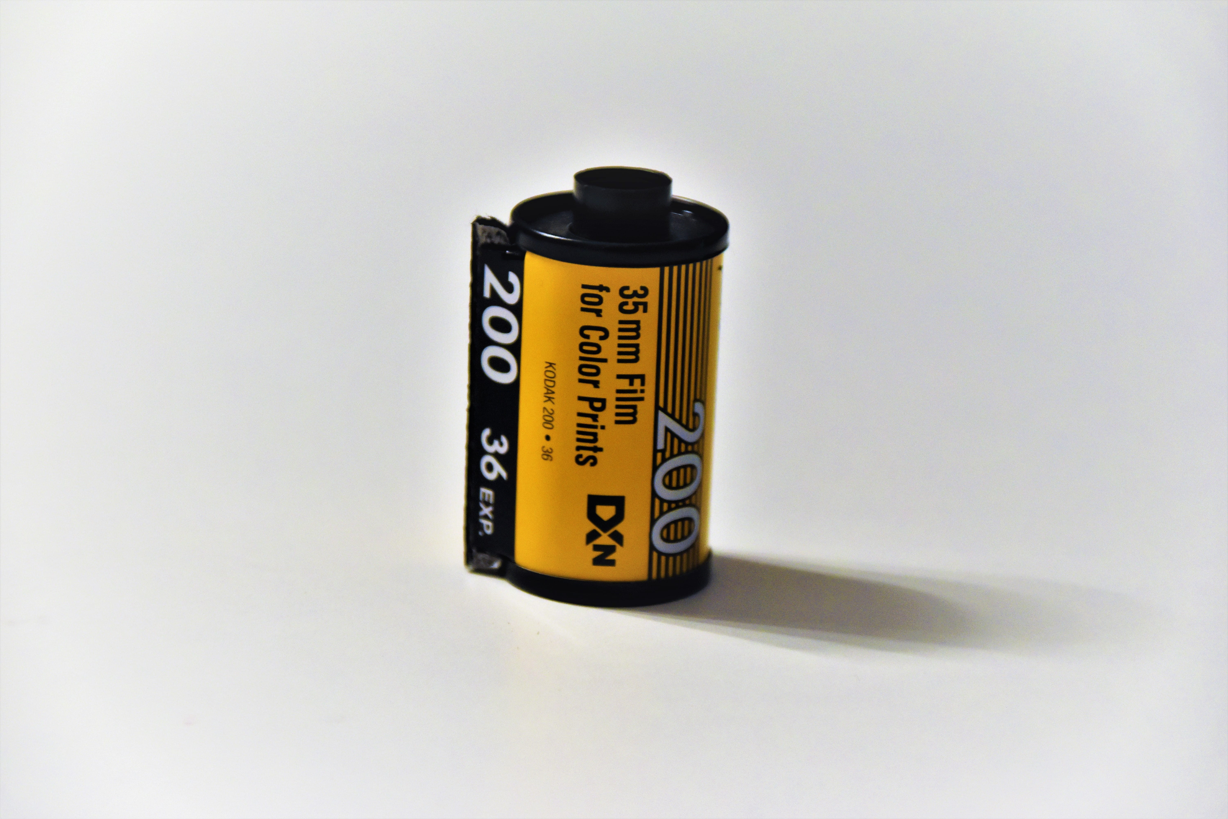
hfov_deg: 13.7
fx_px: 5116
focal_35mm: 150
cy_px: 410
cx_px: 614
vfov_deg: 9.1
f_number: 5.6
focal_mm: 100
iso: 1400
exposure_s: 1/60
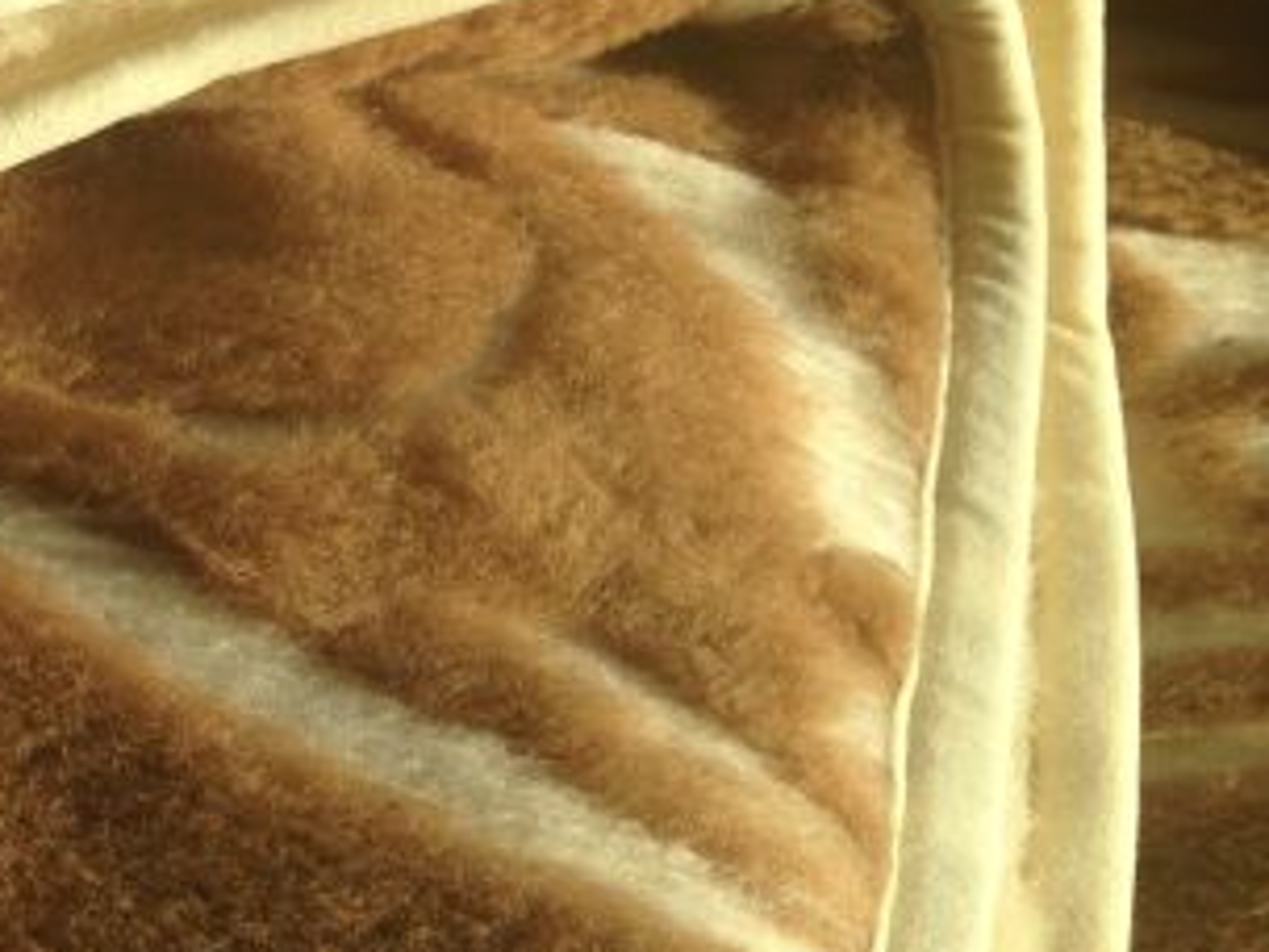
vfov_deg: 18.9
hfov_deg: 24.0
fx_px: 2823
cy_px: 121
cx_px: -52
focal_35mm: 77
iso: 50
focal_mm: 4.13
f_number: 2.4
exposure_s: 1/821
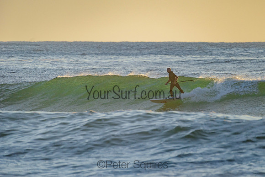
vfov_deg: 2.2
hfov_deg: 3.4
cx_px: 161
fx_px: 4511
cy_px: 77
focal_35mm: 613
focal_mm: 500
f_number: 5.6
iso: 400
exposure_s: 1/2000
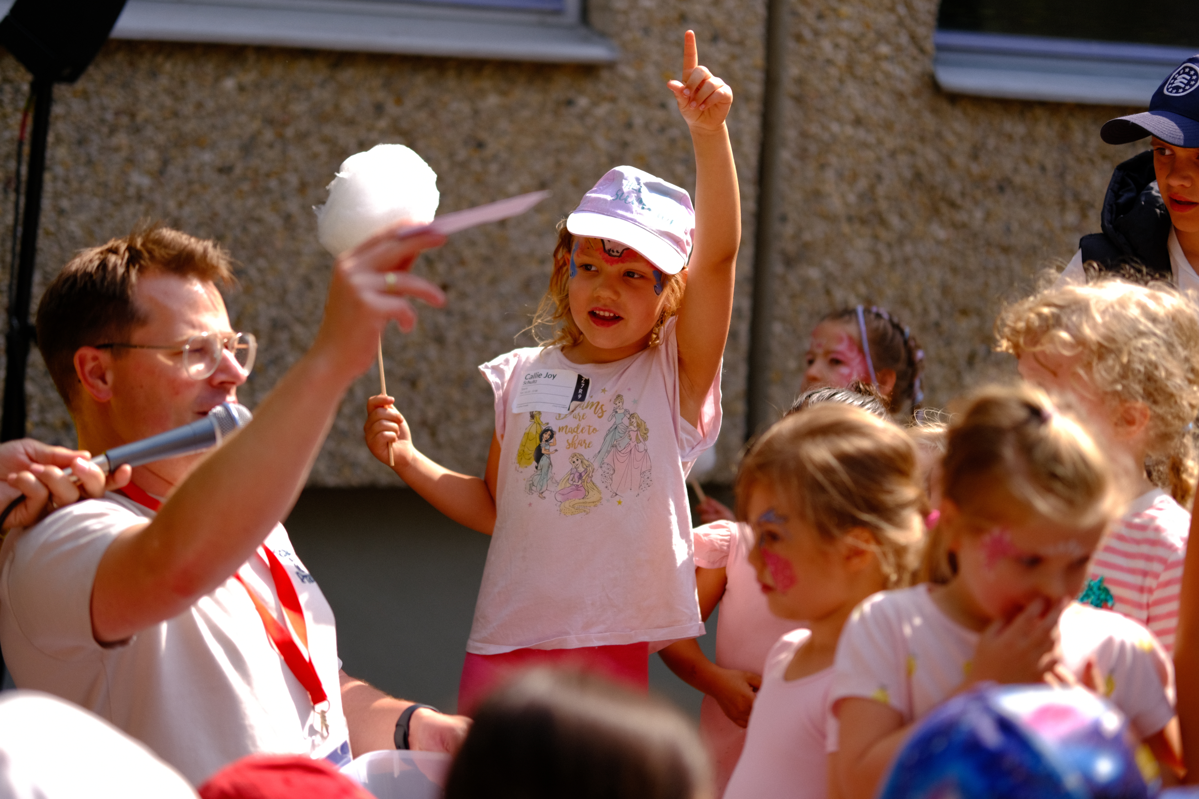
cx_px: 600
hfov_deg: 24.2
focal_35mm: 84
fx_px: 2797
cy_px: 400
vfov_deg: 16.3
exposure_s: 1/2500
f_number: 1.4
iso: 80
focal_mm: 56
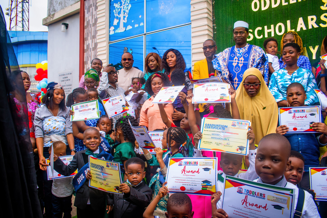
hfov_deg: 67.4
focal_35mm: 27
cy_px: 109
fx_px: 245
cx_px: 164
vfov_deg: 47.9
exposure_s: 1/250
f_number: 5.6
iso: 320
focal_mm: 18
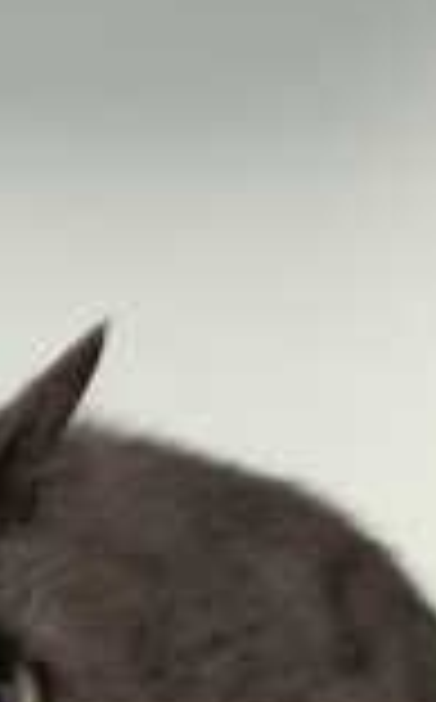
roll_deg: -2.3
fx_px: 1889
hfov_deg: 12.9
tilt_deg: -9.4
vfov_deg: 18.3
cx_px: -67
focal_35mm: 99
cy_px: 1094
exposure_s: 1/60
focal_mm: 5.96
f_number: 1.6
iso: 160
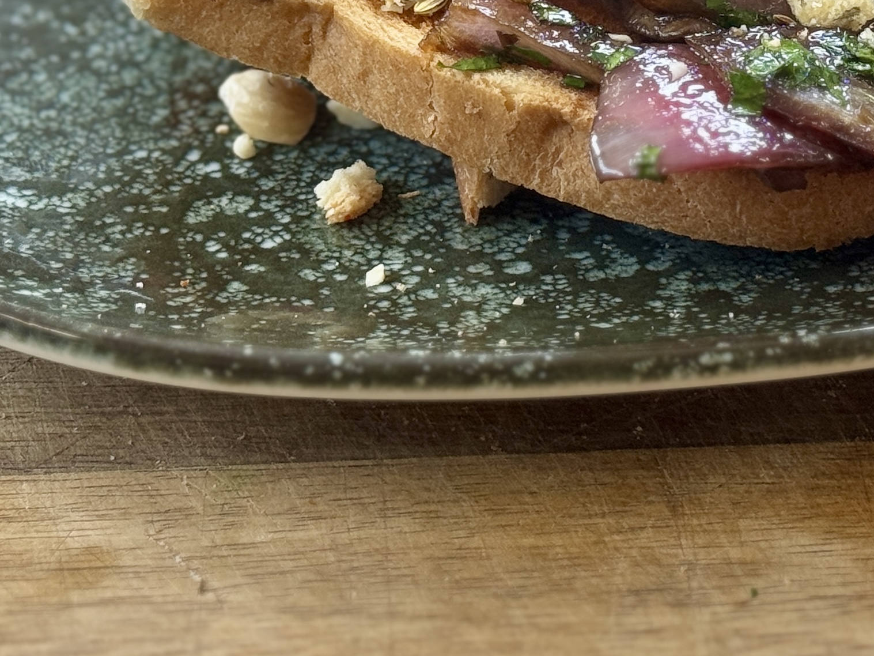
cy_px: -104
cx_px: 627
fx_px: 2929
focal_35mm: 116
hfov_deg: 16.9
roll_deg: +0.0
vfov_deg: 12.5
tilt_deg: -39.4
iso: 50
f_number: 1.78
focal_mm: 6.76
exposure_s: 1/50
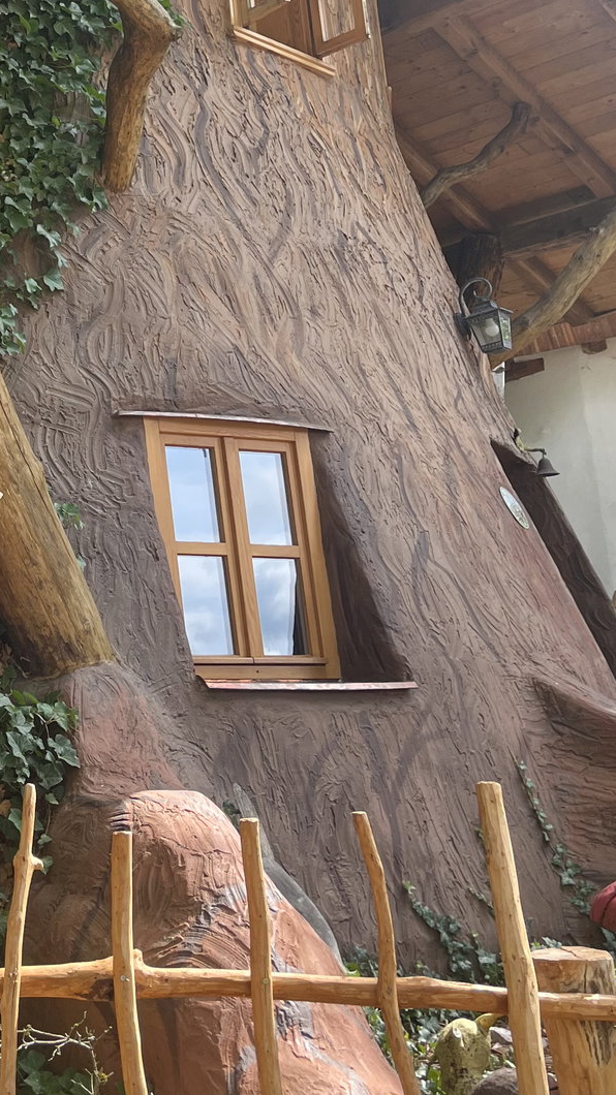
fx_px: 1656
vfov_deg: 36.0
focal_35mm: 57
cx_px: -143
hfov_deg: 19.7
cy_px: 308
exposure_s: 1/290
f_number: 1.6
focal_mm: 5.1
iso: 40
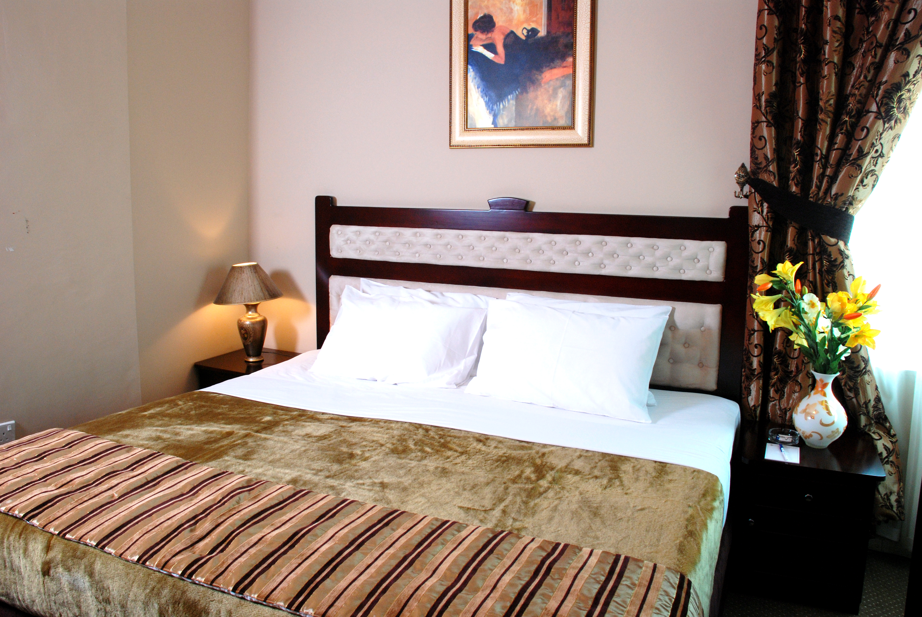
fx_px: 692
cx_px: 461
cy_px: 308
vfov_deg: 48.0
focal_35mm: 27
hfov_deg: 67.3
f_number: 8
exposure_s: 1/30
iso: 400
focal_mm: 18
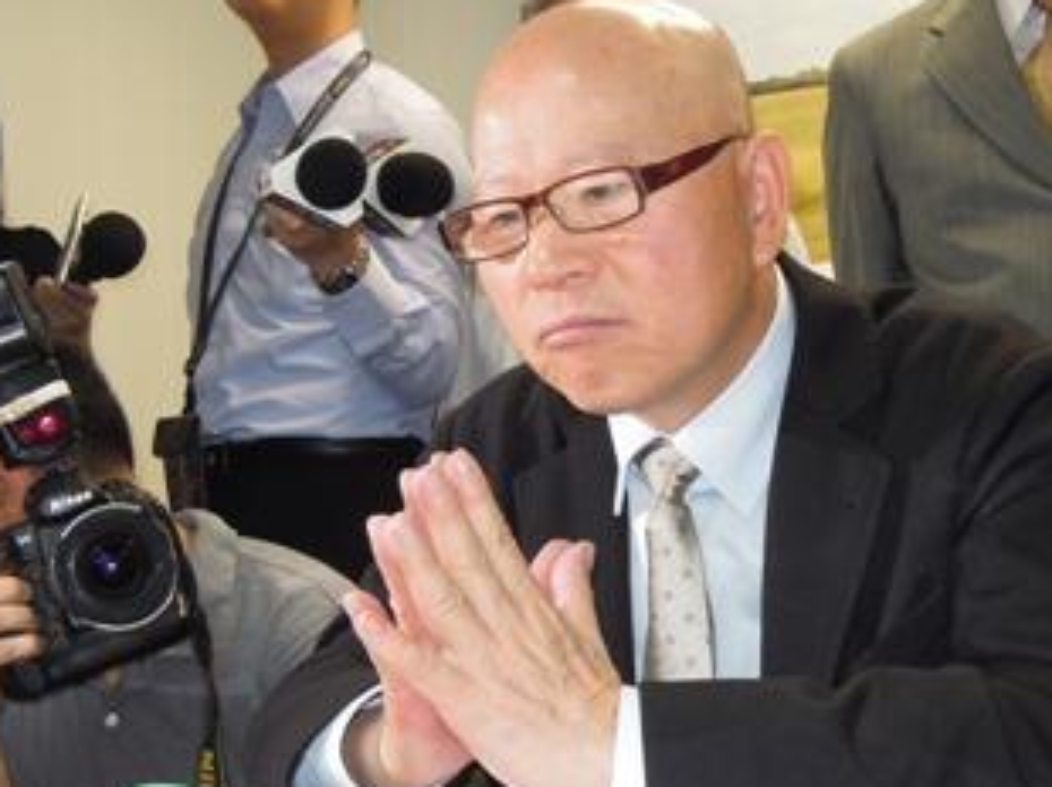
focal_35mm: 62
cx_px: 621
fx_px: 1883
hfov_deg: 31.1
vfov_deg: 23.6
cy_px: 387
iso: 200
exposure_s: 1/40
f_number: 3.3
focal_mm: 7.2
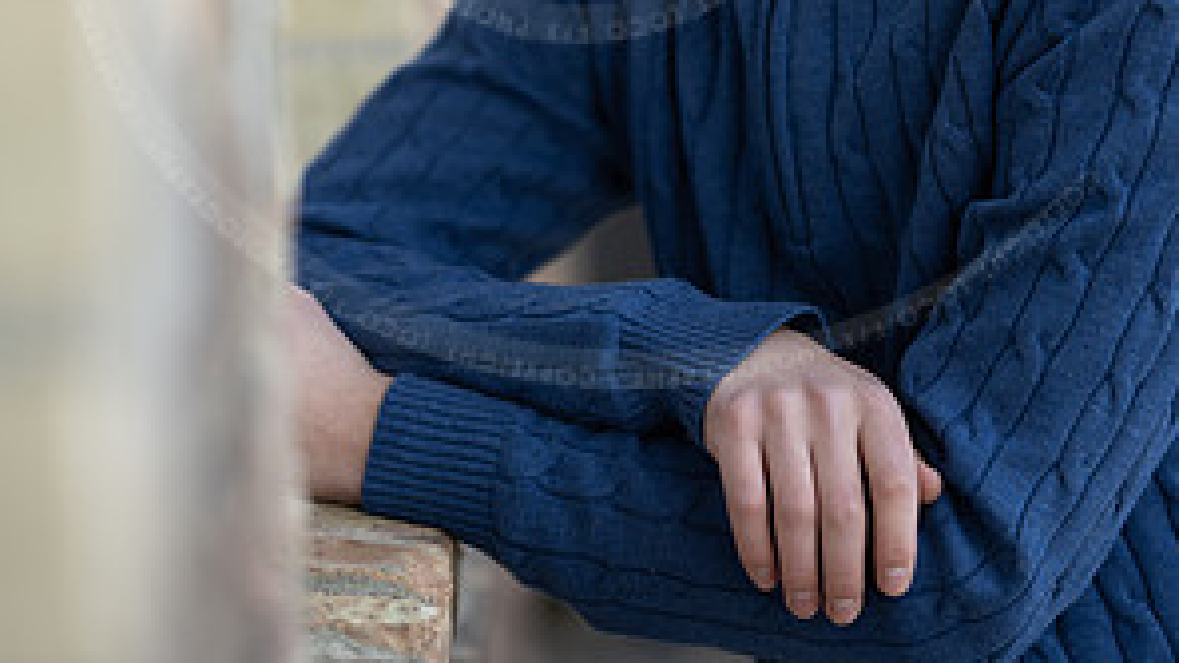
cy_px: -127
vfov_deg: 8.9
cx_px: 588
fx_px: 4220
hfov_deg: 15.9
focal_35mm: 135
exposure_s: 1/160
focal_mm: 85
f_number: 1.8
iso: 100
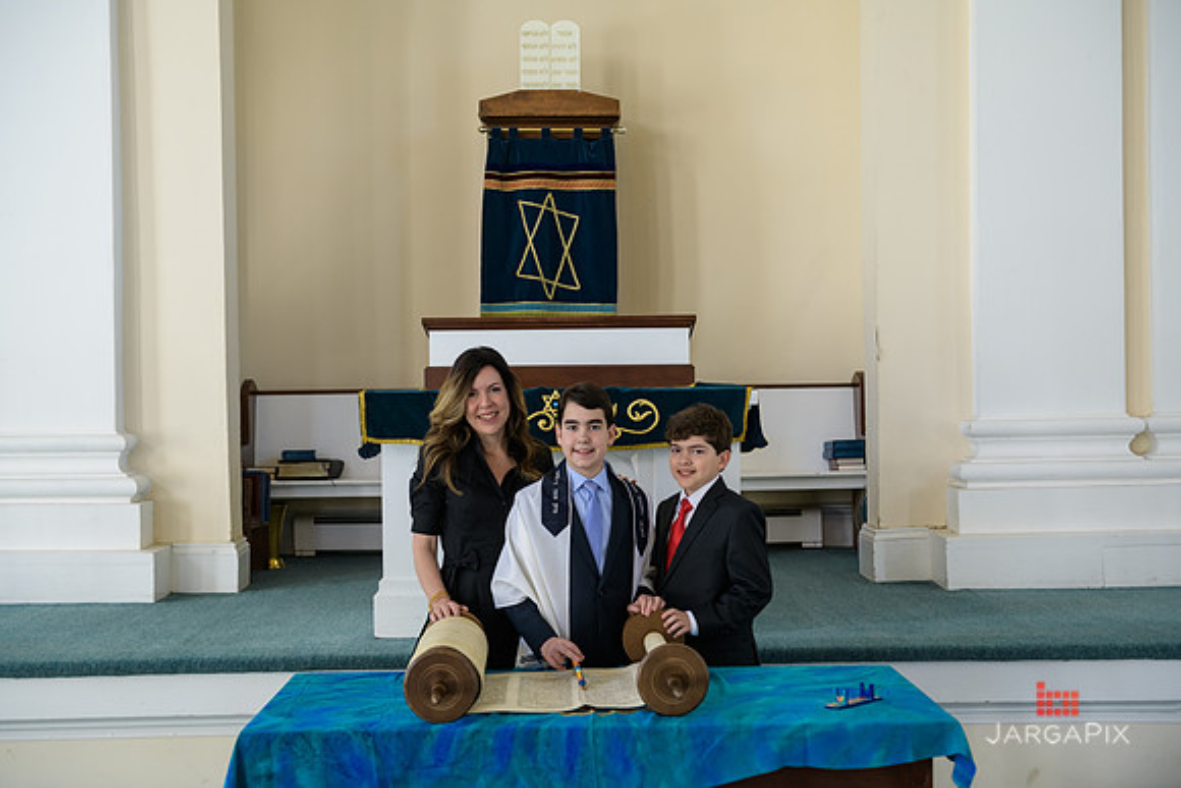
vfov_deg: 28.1
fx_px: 1575
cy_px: 394
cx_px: 590
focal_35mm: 48
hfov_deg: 41.1
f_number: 3.2
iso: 400
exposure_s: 1/125
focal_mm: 48
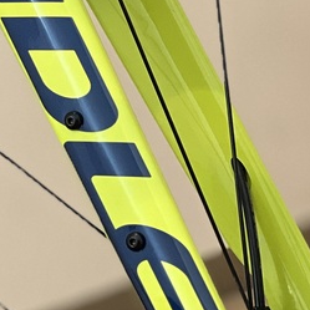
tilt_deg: -1.9
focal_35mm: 276
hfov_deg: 6.2
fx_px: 2796
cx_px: -230
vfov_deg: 6.3
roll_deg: +5.9
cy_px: 27
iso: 250
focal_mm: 9
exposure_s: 1/103
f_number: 2.8
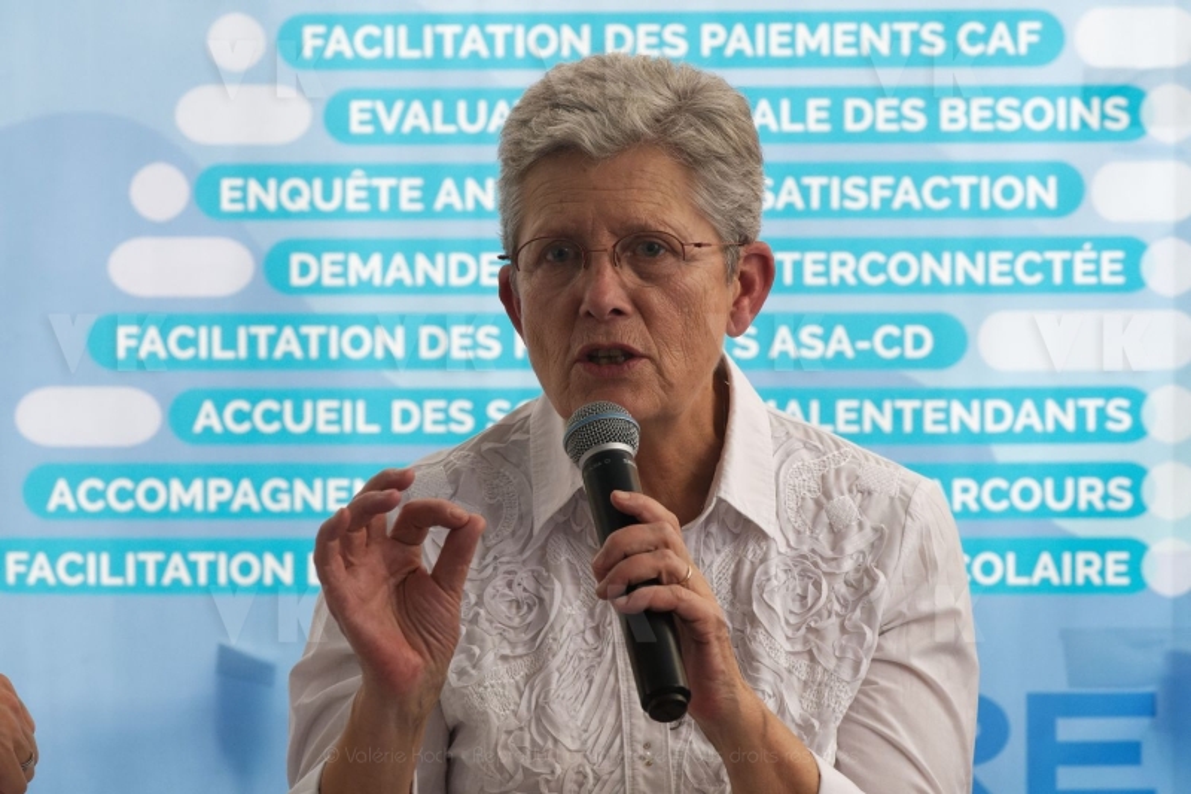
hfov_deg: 6.9
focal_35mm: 300
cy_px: 397
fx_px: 9922
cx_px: 596
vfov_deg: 4.6
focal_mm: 200
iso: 2000
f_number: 5.6
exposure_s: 1/250
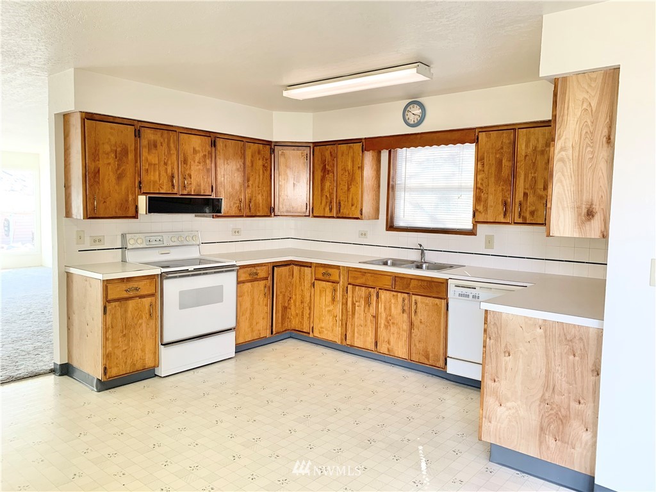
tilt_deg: -4.2
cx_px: 328
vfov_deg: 53.1
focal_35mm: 26
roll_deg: -1.4
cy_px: 246
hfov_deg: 67.3
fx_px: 493
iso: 64
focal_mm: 4.25
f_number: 1.8
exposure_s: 1/120
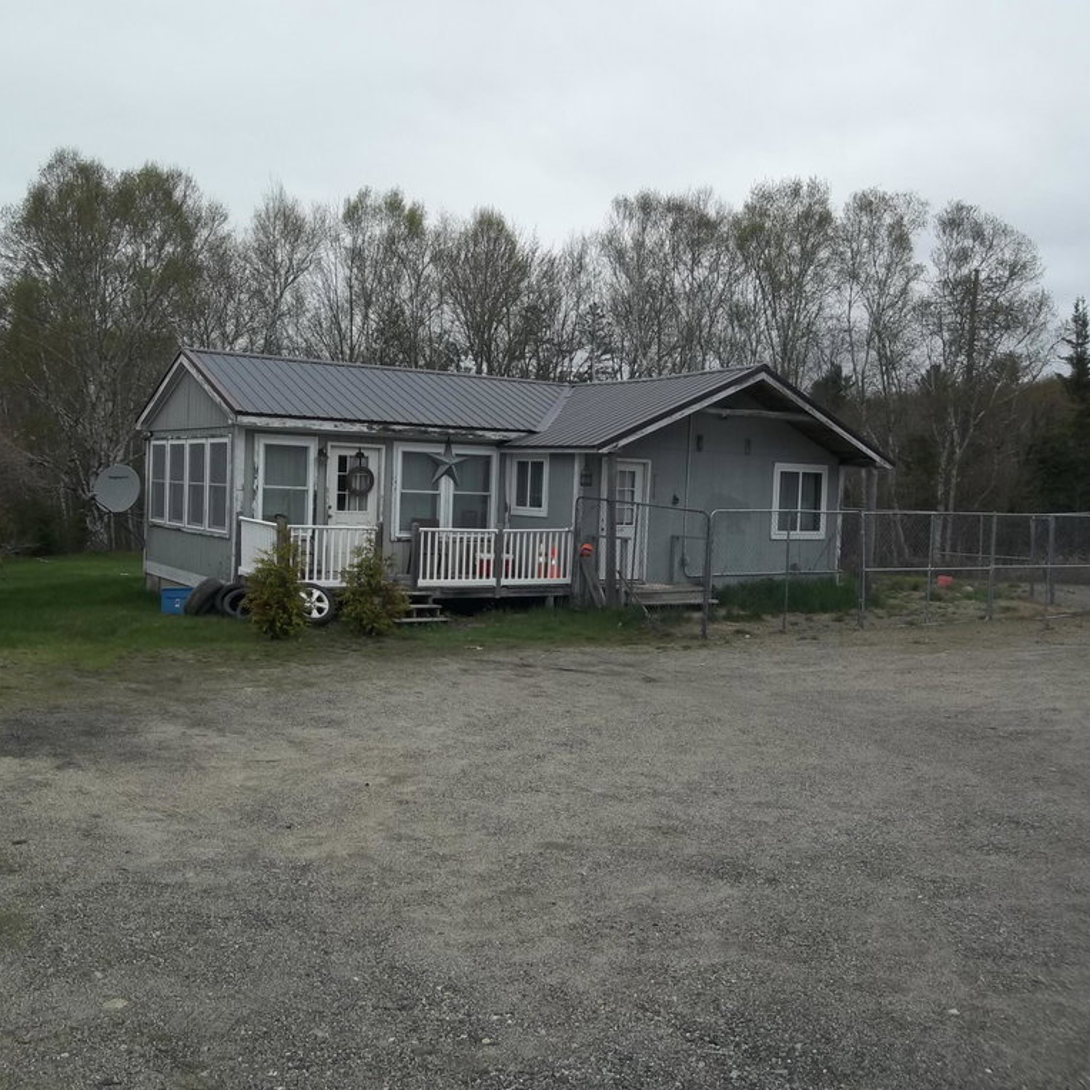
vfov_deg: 51.1
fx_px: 1140
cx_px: 505
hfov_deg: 51.1
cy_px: 544
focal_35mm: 32
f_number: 8.9
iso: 80
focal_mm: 4.9
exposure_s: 1/250
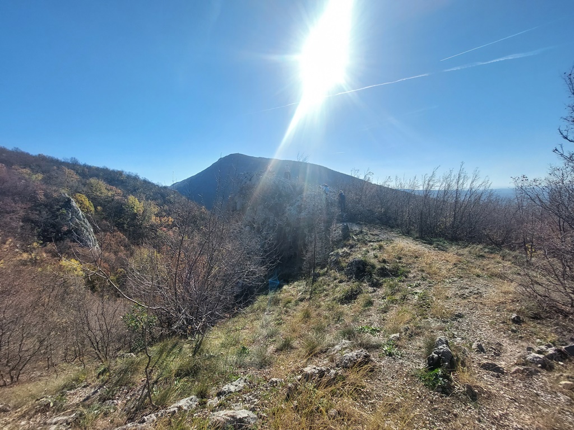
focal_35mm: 13
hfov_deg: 106.2
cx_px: 287
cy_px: 215
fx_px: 216
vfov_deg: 89.9
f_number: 2.2
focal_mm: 1.74
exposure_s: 1/1200
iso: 50
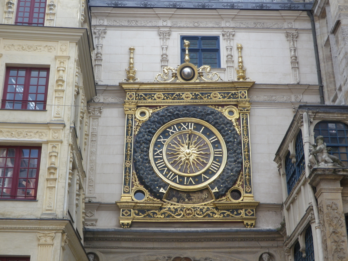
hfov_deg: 31.7
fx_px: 613
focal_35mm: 61
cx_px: 174
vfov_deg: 24.0
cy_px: 130
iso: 80
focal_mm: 10.9
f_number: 4.6
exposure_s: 1/160
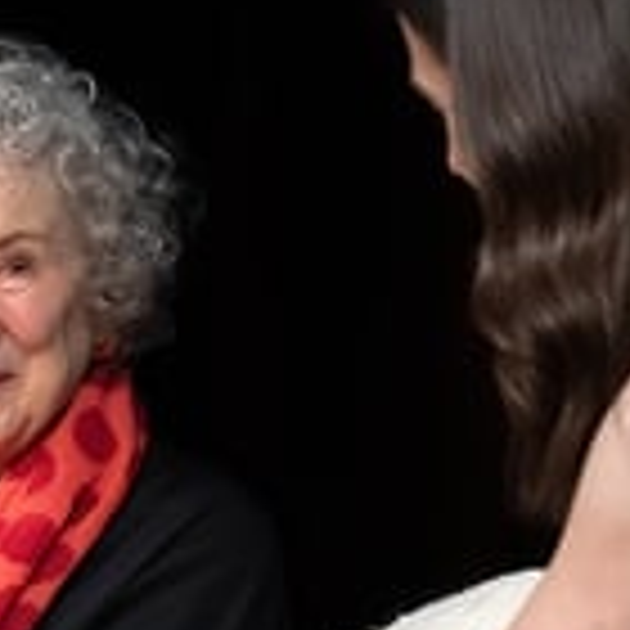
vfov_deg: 1.9
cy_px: 884
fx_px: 18923
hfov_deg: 1.9
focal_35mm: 919
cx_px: -220
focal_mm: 189
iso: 5000
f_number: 4
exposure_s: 1/200
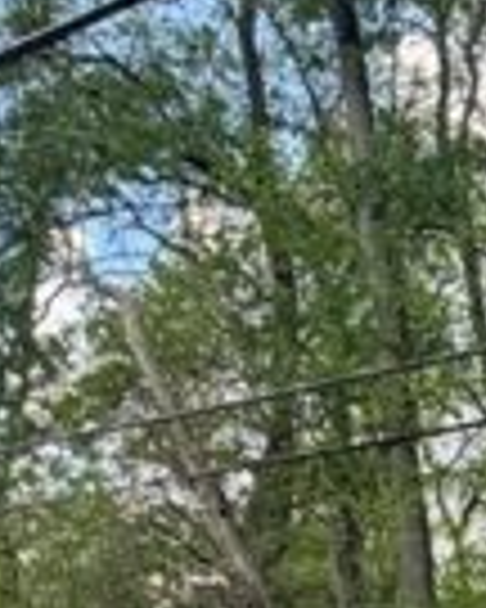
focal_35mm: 81
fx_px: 1456
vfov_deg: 20.7
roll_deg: -4.3
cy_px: 860
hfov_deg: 17.6
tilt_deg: +11.1
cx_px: 648
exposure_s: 1/152
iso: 64
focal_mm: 2.22
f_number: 2.2
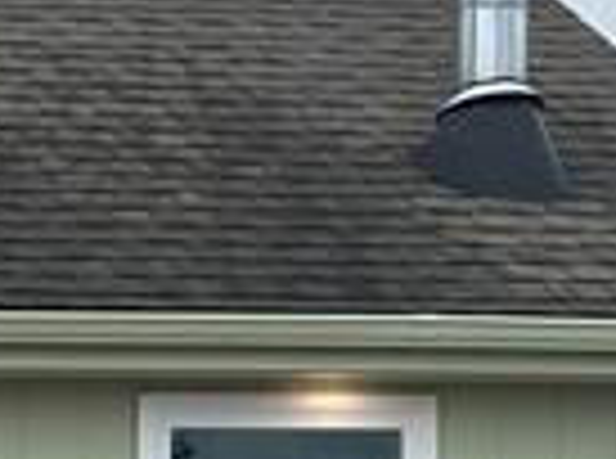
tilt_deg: +0.6
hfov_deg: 9.4
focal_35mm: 195
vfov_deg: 7.4
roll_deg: -1.1
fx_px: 3461
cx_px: -715
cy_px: 742
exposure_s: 1/909
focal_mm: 5.7
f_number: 1.5
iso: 50
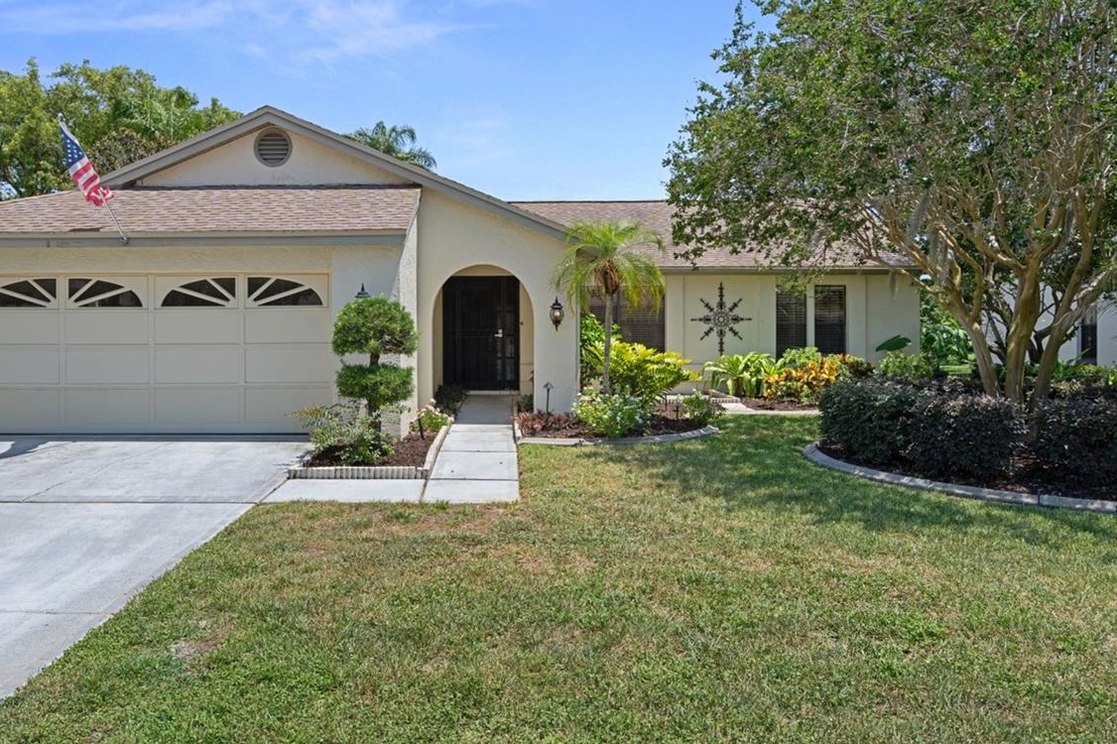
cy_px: 335
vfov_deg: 47.8
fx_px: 837
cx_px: 491
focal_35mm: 27
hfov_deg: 67.2
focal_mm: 19
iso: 320
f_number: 9
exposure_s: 1/400
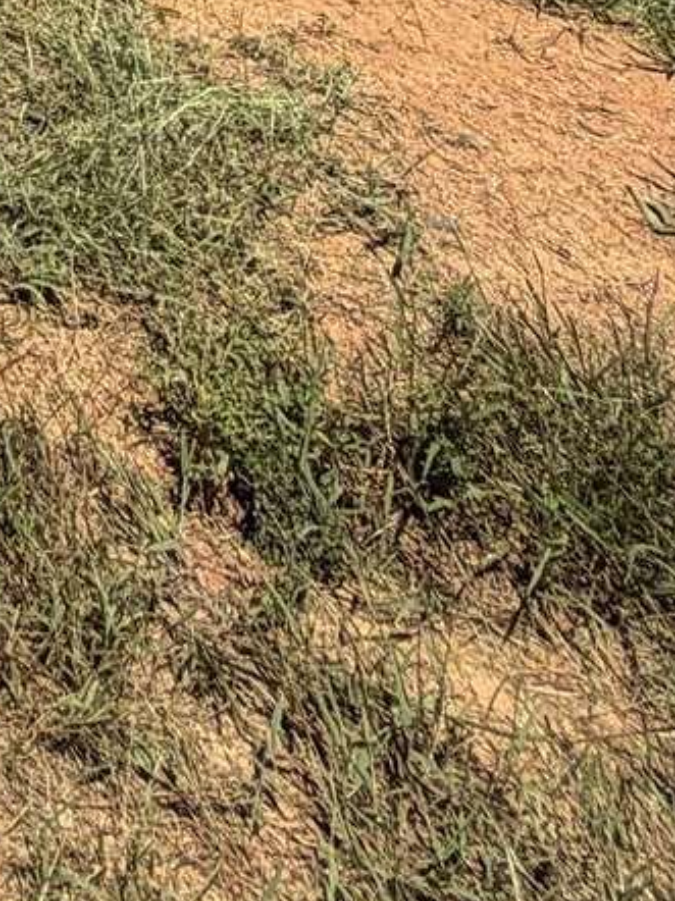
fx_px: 1900
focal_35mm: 73
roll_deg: -0.3
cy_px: -1001
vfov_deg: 17.3
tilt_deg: +5.8
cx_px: -748
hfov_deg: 15.3
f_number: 2.2
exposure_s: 1/1105
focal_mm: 2.22
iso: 20
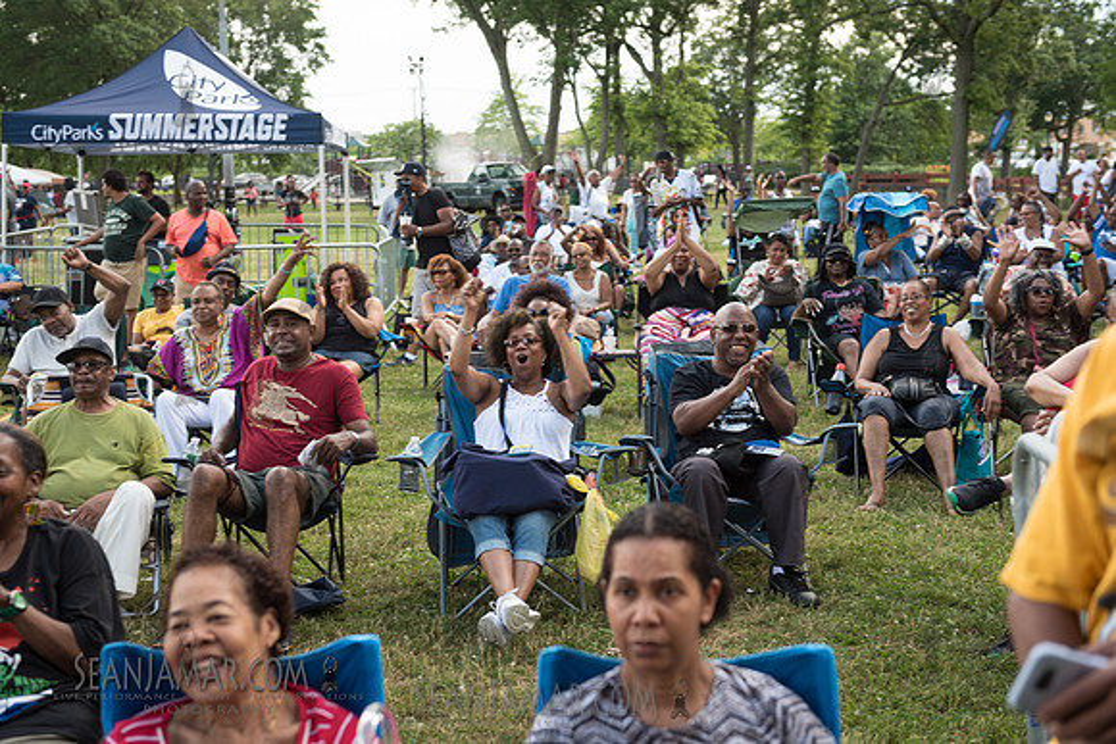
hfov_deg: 38.2
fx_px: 1612
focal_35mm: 52
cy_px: 372
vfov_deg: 26.0
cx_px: 558
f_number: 4
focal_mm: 52
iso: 250
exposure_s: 1/160
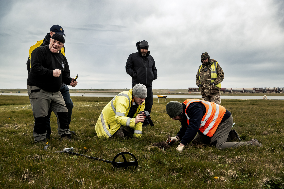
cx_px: 142
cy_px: 94
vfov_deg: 33.4
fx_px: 316
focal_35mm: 40
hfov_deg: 48.5
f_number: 5.6
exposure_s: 1/2000
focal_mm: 40
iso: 800
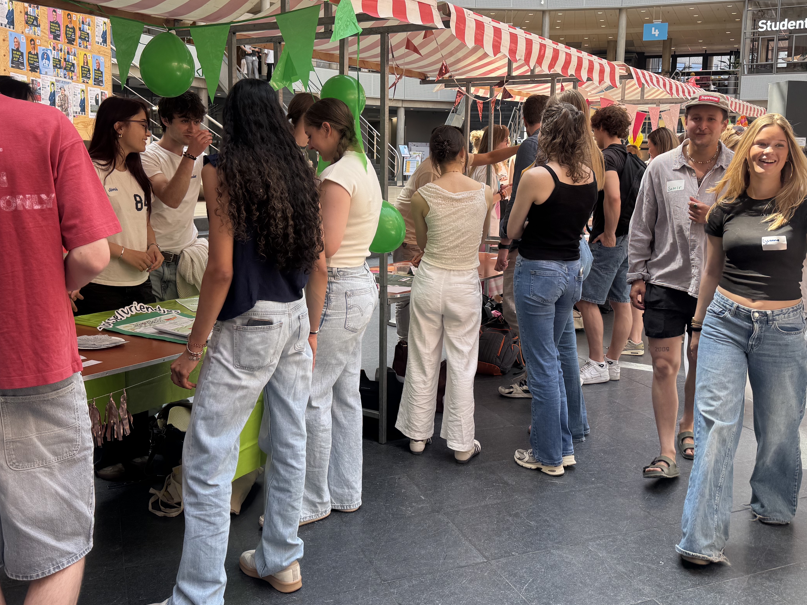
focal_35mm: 33
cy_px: 249
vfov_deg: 42.8
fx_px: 769
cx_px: 416
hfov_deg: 55.3
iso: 64
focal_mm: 6.76
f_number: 1.78
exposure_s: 1/169
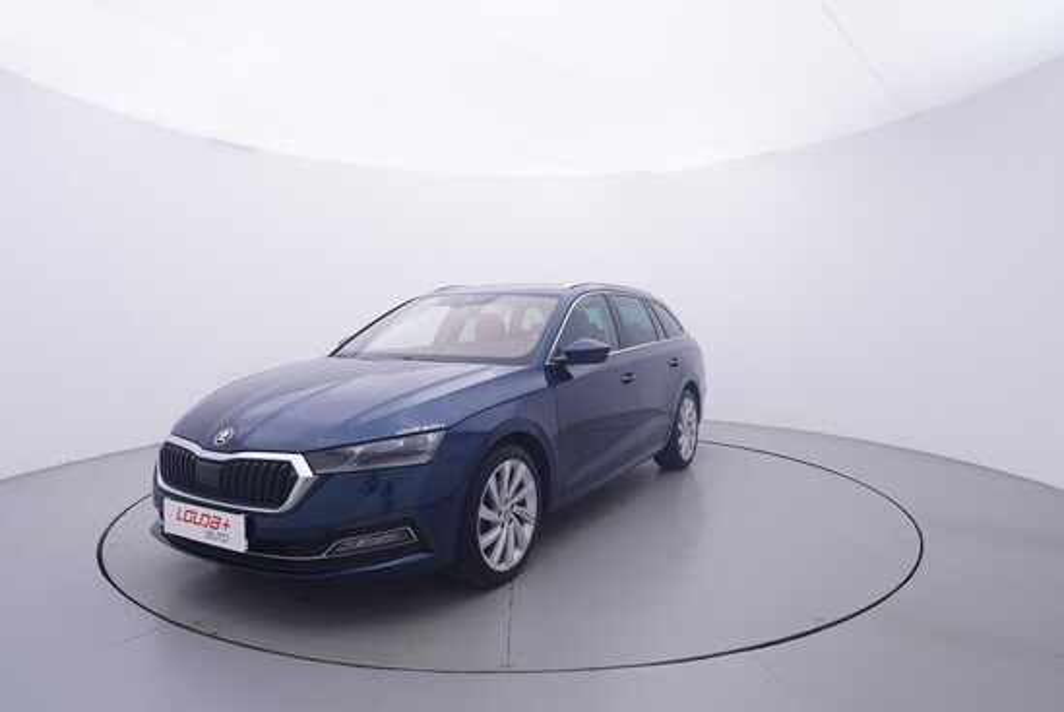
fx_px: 666
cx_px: 532
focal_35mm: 22
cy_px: 356
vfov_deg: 56.2
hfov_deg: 77.3
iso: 200
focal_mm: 15
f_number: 5
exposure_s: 1/80
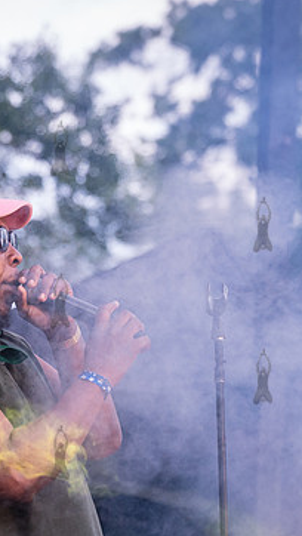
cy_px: 251
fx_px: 2929
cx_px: 13
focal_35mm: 206
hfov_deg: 5.9
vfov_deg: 10.5
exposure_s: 1/1000
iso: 1600
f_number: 4
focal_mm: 97
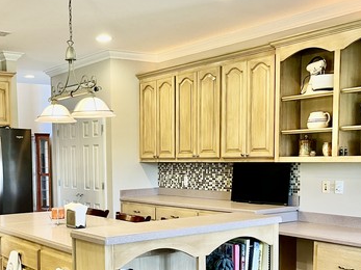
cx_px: 109
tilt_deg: -4.5
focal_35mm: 48
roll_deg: +1.6
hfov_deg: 39.0
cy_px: 194
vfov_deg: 29.9
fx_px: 500
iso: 125
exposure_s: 1/60
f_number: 1.6
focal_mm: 5.1
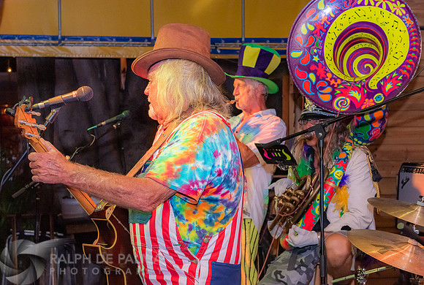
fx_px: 872
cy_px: 163
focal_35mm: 74
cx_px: 206
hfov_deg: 27.3
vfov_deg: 18.6
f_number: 5.6
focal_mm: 58
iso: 2000
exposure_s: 1/160
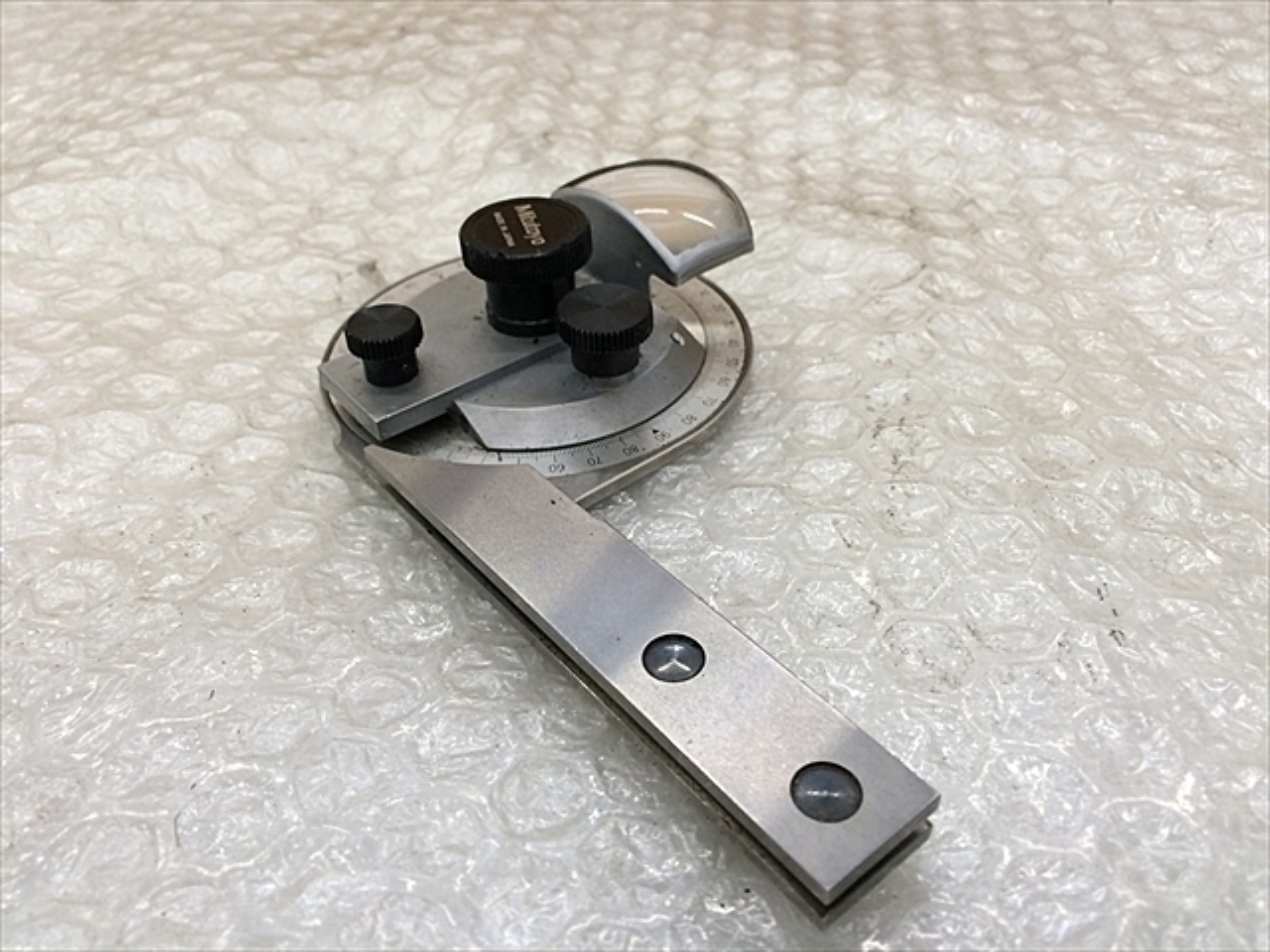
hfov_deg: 61.7
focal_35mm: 29
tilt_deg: -44.1
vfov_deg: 48.2
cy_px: 476
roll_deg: +2.8
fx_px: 1064
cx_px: 635
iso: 40
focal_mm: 4.15
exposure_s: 1/30
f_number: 2.2
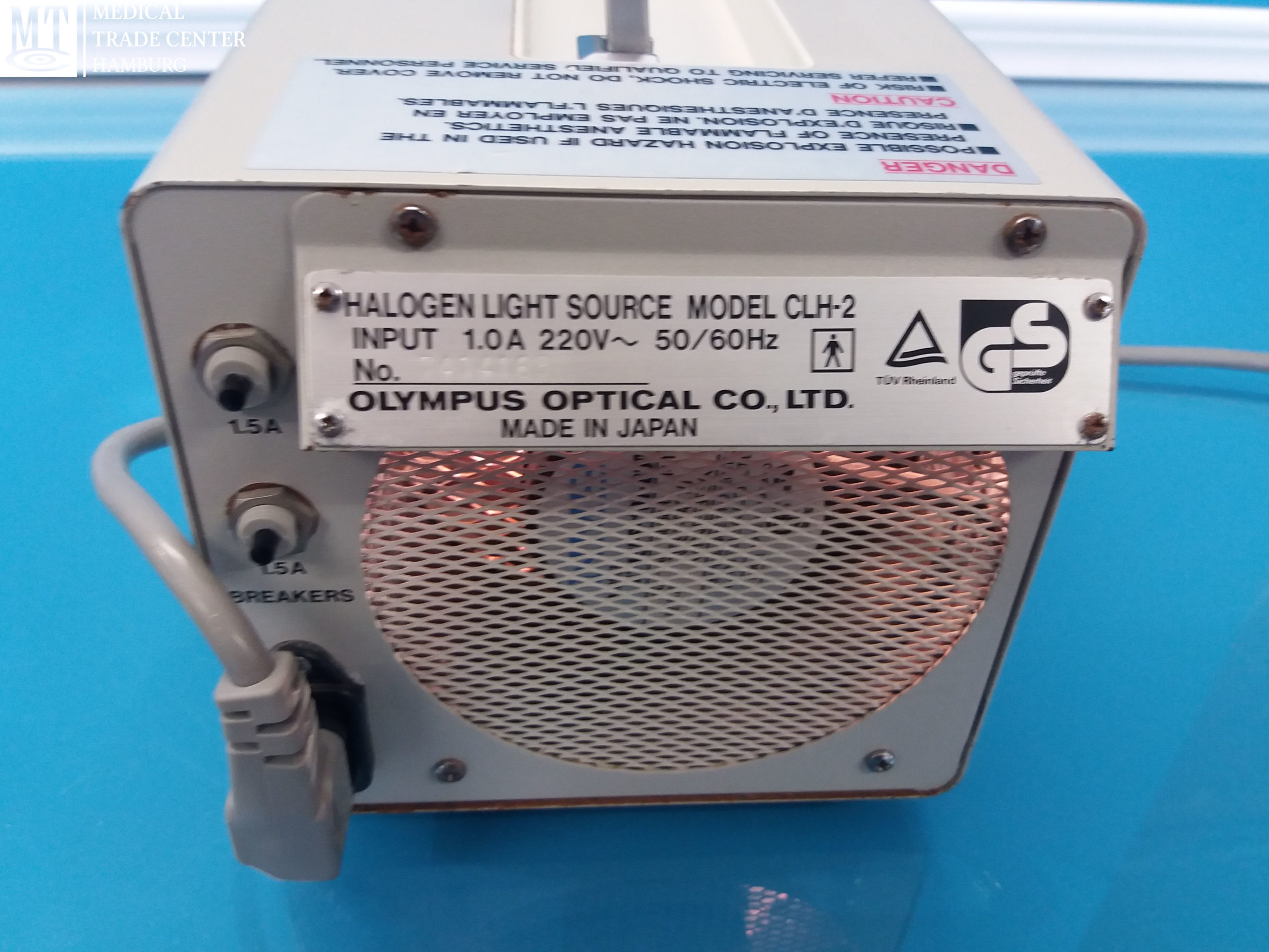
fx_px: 1026
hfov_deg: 63.4
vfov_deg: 49.7
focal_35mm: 28
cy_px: 476
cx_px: 634
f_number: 1.9
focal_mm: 3.7
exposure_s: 1/17
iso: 160
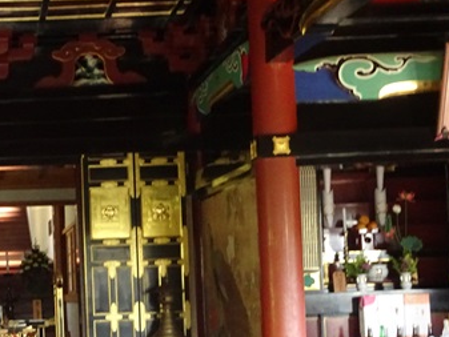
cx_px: 15
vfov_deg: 17.6
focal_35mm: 83
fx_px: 1077
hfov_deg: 22.7
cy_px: 275
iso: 800
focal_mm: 6.8
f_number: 4
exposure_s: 1/40
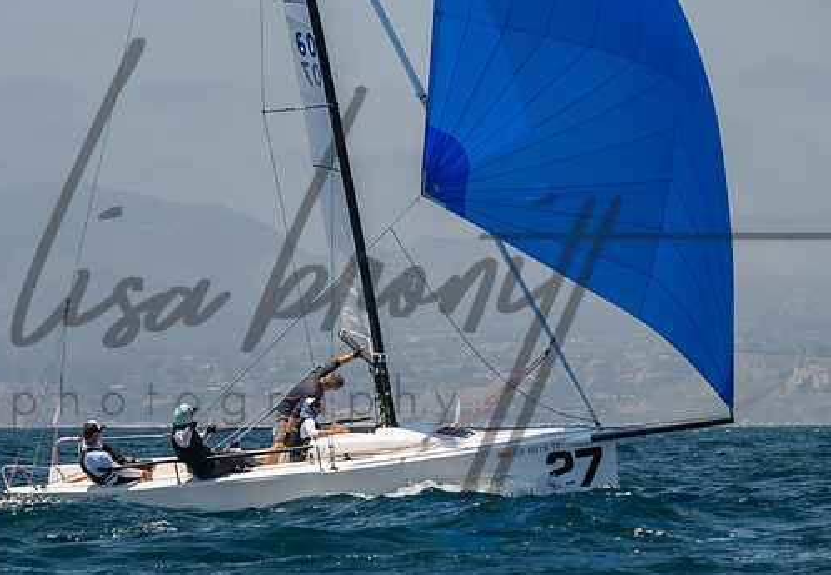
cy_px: 359
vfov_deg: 4.7
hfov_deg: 6.8
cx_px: 372
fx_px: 6958
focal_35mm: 298
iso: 640
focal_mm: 200
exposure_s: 1/640
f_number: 9
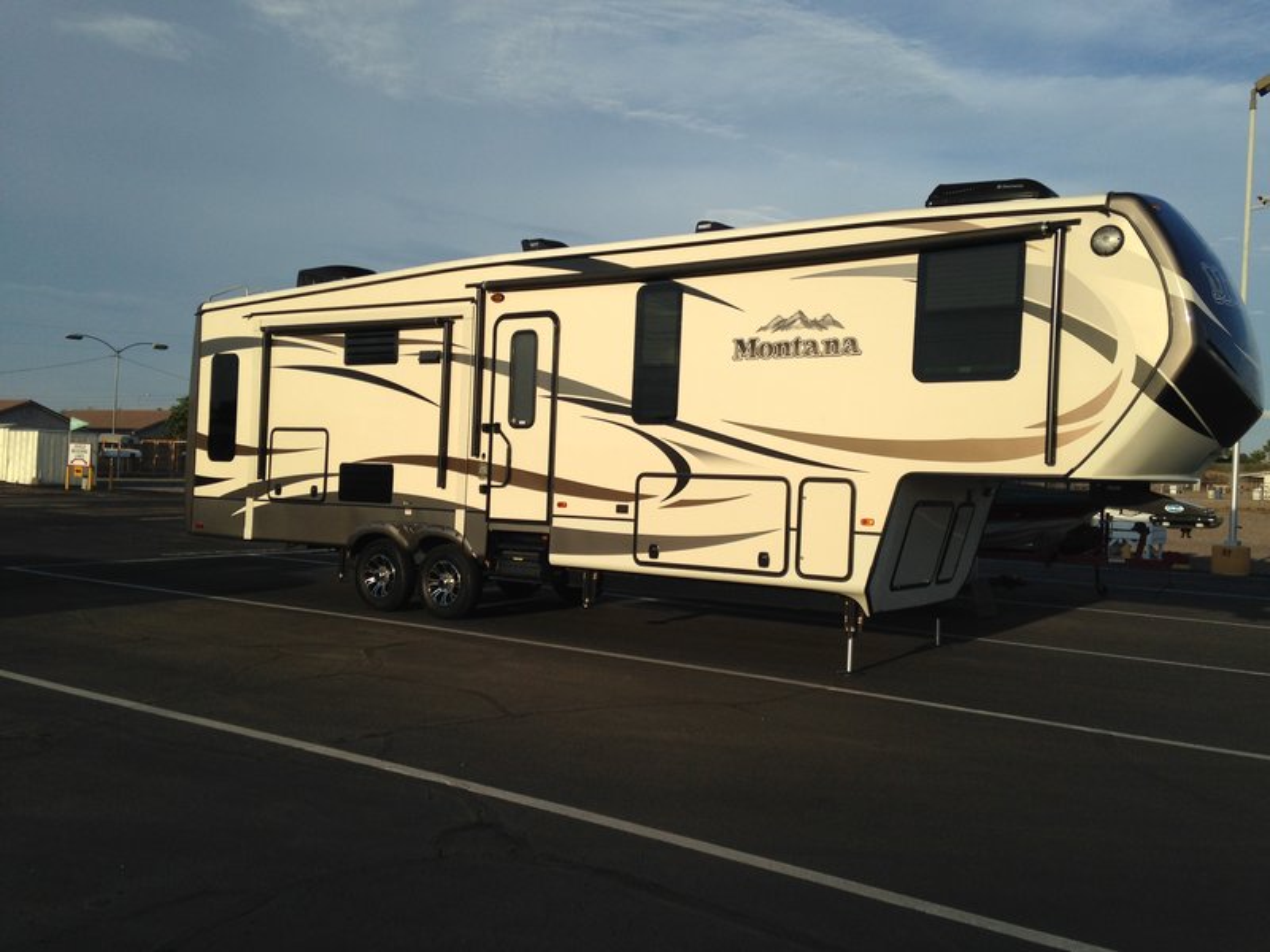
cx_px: 635
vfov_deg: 42.9
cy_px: 476
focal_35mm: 33
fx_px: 1211
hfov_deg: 55.4
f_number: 2.4
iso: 50
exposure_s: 1/1938
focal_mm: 4.12
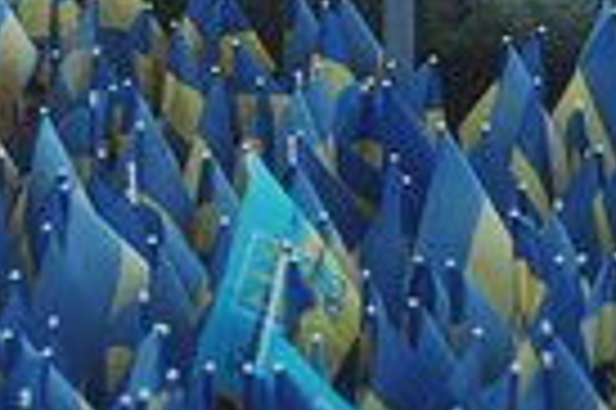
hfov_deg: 11.8
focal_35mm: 175
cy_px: -176
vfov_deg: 7.7
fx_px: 2991
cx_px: 279
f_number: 5
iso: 100
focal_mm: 60
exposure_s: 1/320
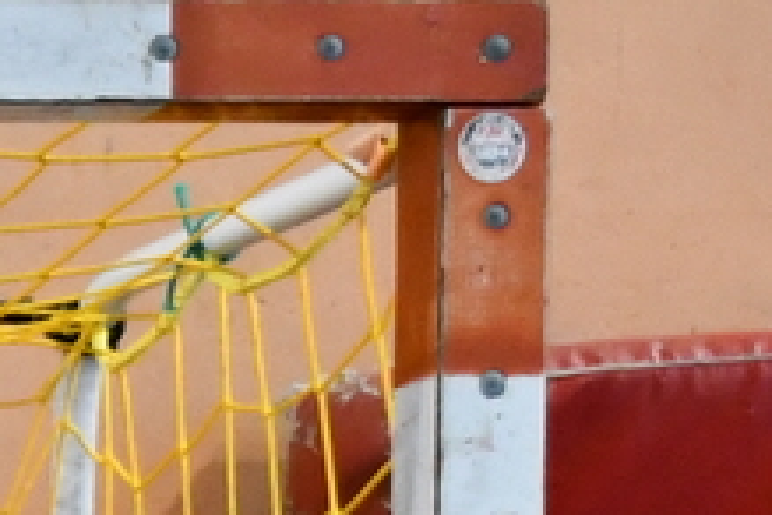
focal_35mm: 263
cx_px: -1988
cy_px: 1510
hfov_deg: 6.7
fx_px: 5639
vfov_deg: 5.0
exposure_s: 1/125
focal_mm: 24
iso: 2000
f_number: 3.8
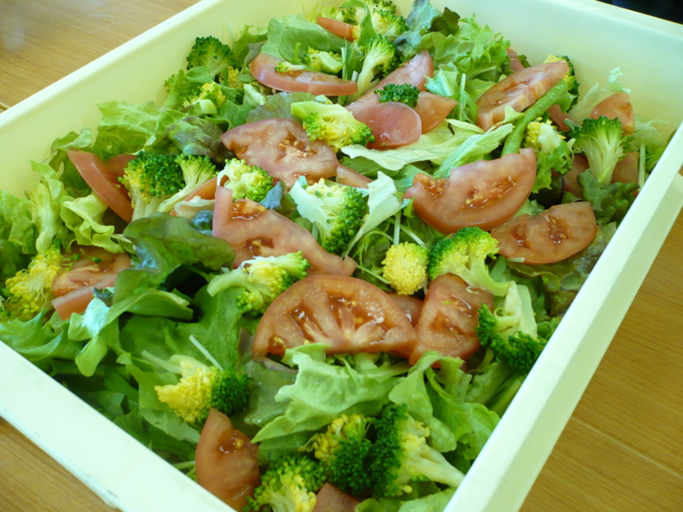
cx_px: 342
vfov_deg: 40.7
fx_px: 691
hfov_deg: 52.6
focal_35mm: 35
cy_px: 256
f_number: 2.8
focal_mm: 5.8
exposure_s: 1/30
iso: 200
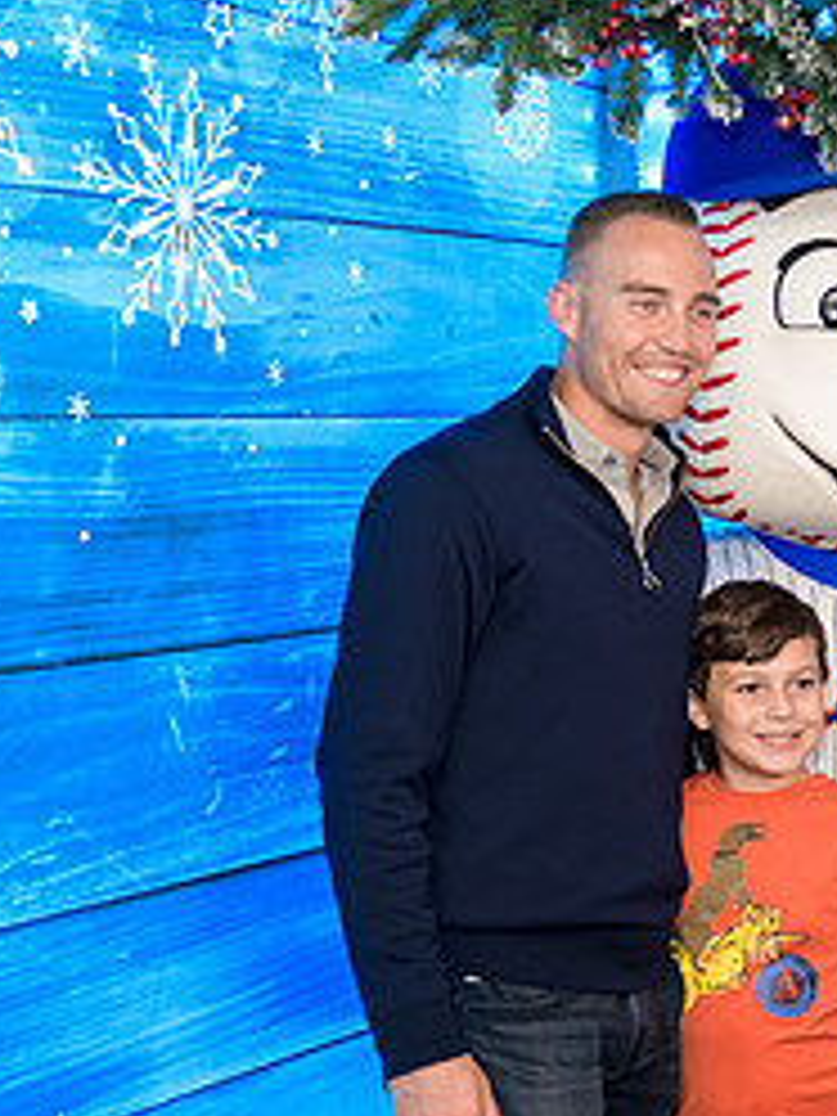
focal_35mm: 81
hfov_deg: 17.9
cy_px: 668
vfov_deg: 24.1
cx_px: 765
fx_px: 2611
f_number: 3.2
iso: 400
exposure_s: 1/125
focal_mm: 36
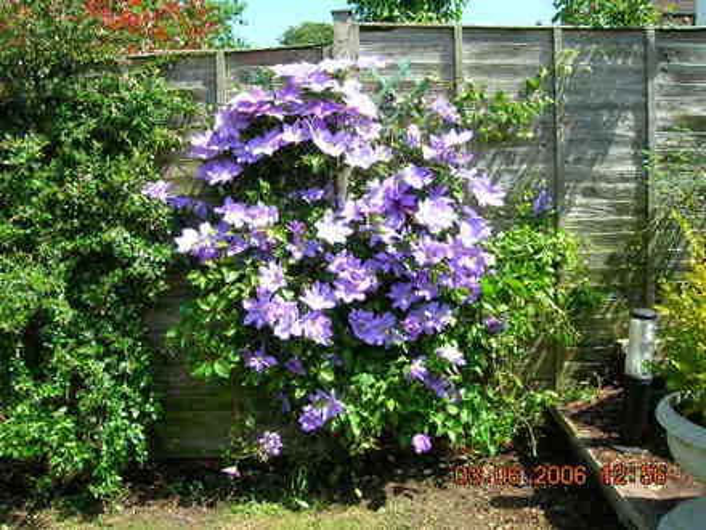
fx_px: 693
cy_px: 265
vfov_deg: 41.8
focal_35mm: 34
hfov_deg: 54.0
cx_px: 353
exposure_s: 1/133
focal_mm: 5.7
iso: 50
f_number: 4.9
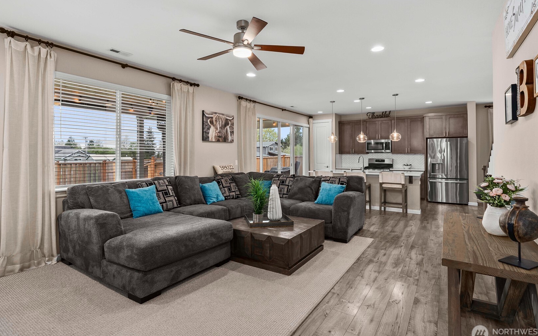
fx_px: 249
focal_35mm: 17
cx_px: 272
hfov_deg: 94.4
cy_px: 159
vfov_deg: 67.9
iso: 1250
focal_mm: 16
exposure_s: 1/10
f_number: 7.1
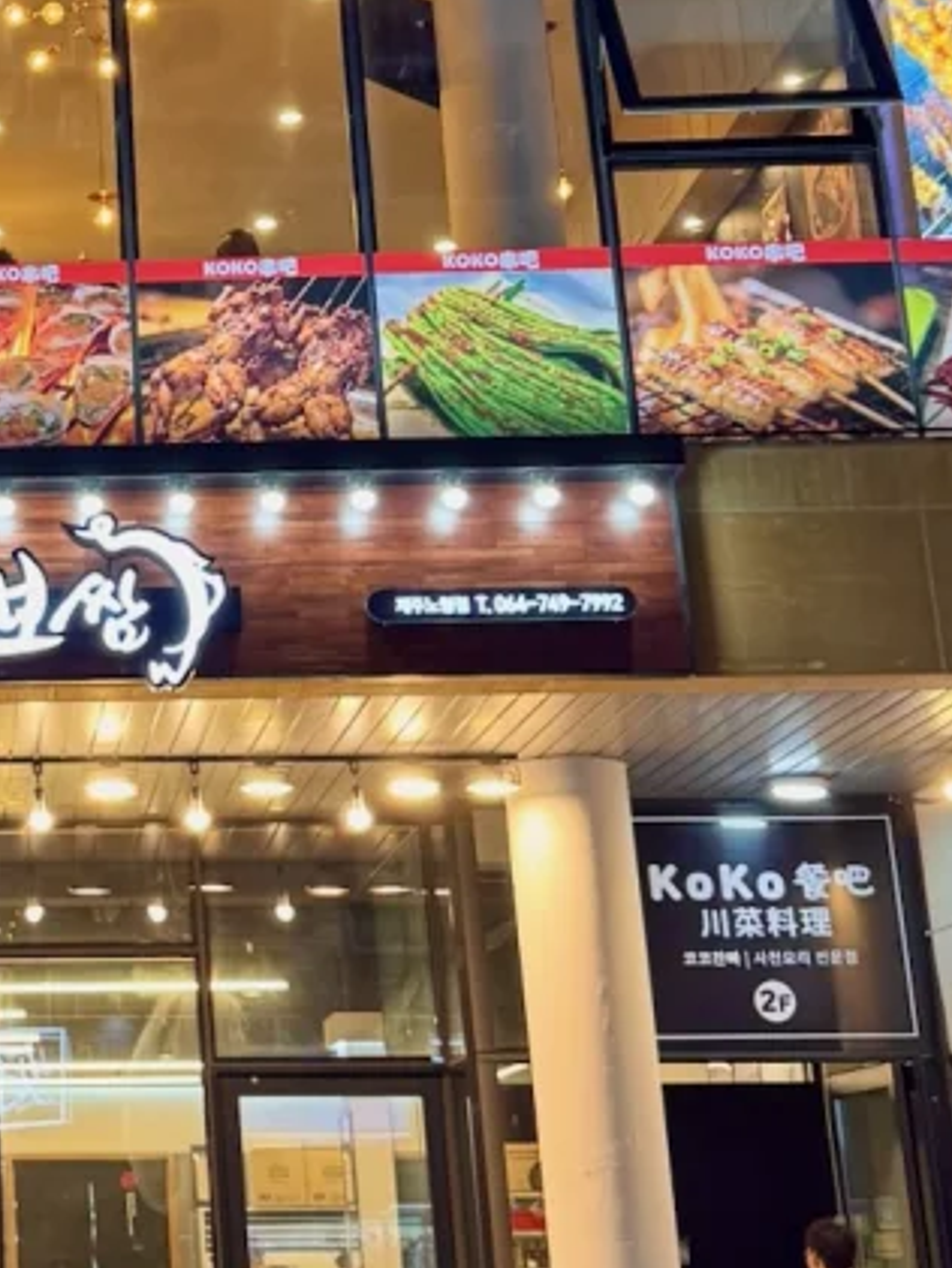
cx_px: -217
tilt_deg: +20.8
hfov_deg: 17.1
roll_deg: +0.4
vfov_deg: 23.2
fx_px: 3005
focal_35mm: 82
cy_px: 114
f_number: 1.78
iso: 125
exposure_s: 1/60
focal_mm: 6.76
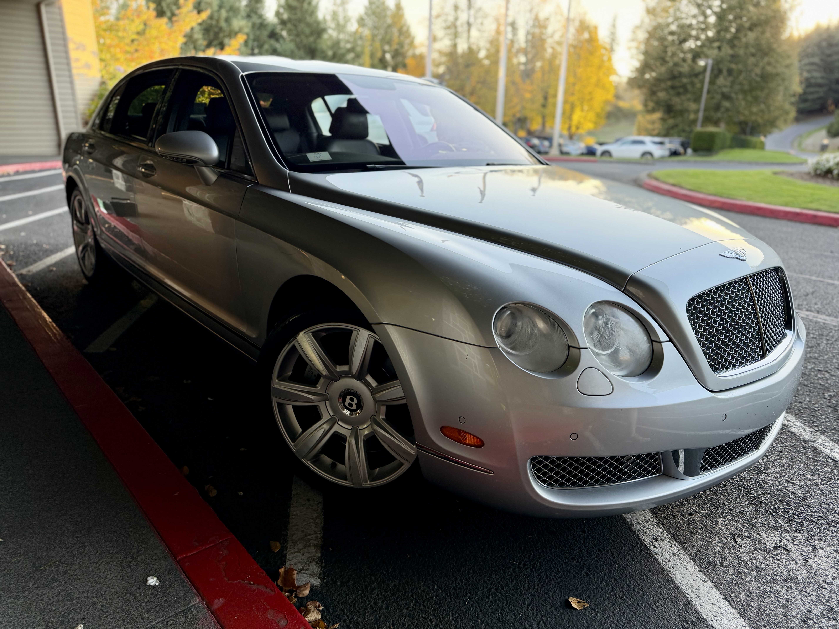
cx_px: 420
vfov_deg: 56.8
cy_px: 314
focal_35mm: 24
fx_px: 582
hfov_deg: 71.6
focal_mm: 6.76
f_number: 1.78
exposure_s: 1/184
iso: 100
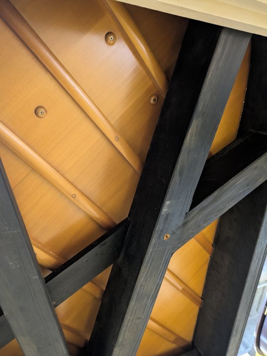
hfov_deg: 54.9
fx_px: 257
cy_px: 178
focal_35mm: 25
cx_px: 134
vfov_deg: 69.4
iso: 2105
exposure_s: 1/25
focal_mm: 5.43
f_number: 1.89
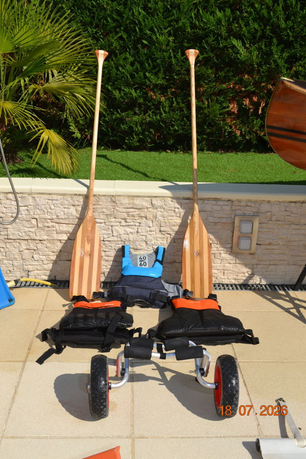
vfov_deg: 49.5
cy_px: 230
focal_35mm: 39
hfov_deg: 34.2
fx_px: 497
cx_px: 153
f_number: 9
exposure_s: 1/200
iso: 100
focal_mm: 26
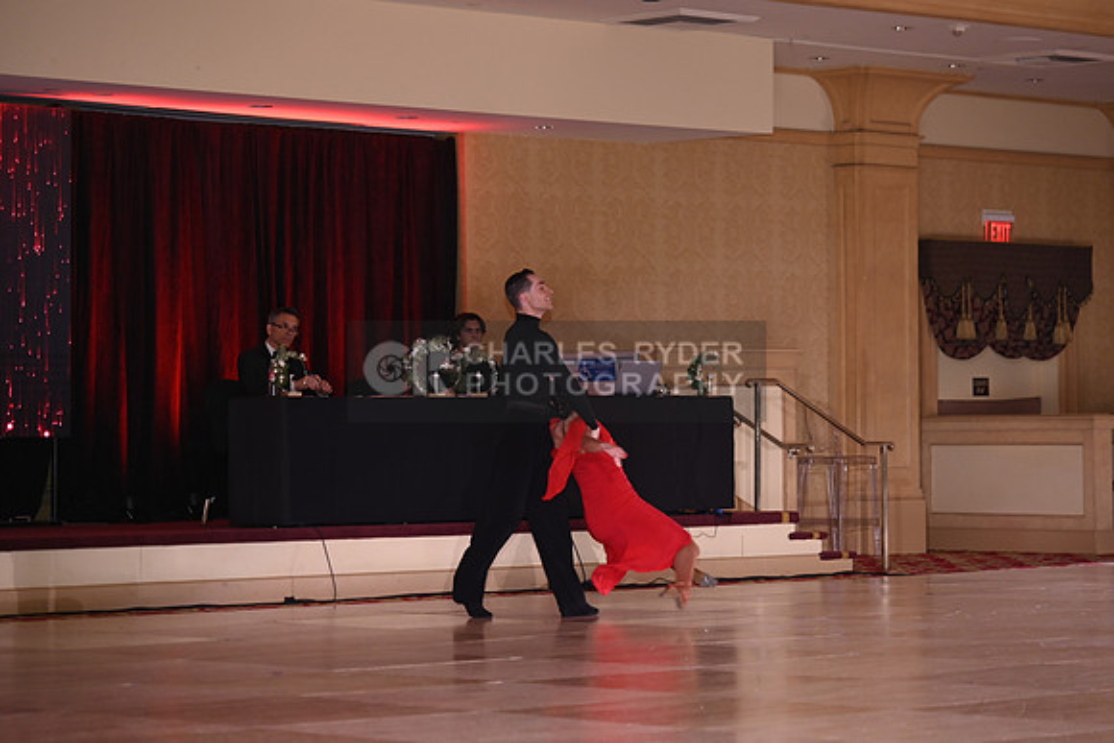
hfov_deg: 19.5
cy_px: 372
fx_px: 3250
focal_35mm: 105
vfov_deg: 13.0
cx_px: 557
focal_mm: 105
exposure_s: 1/200
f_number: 4
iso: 1600
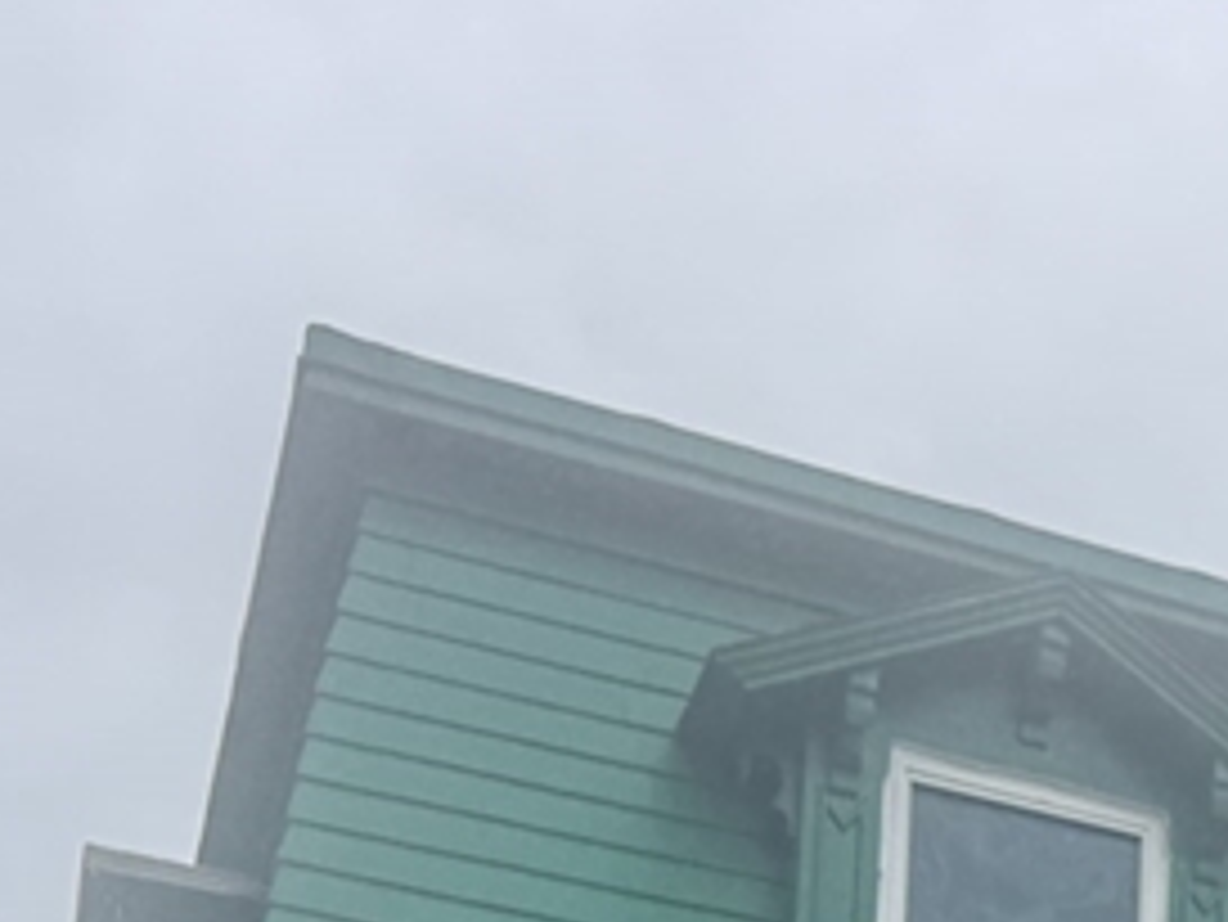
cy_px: 1669
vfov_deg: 14.4
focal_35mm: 90
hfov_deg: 20.0
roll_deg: -2.3
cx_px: 1601
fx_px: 3194
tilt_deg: +14.1
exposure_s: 1/1818
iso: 80
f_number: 1.78
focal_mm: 6.76
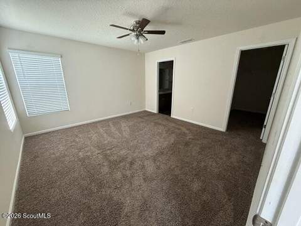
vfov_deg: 85.7
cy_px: 113
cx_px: 150
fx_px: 122
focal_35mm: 14
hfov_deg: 102.1
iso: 500
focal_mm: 2.22
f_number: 2.2
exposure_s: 1/60
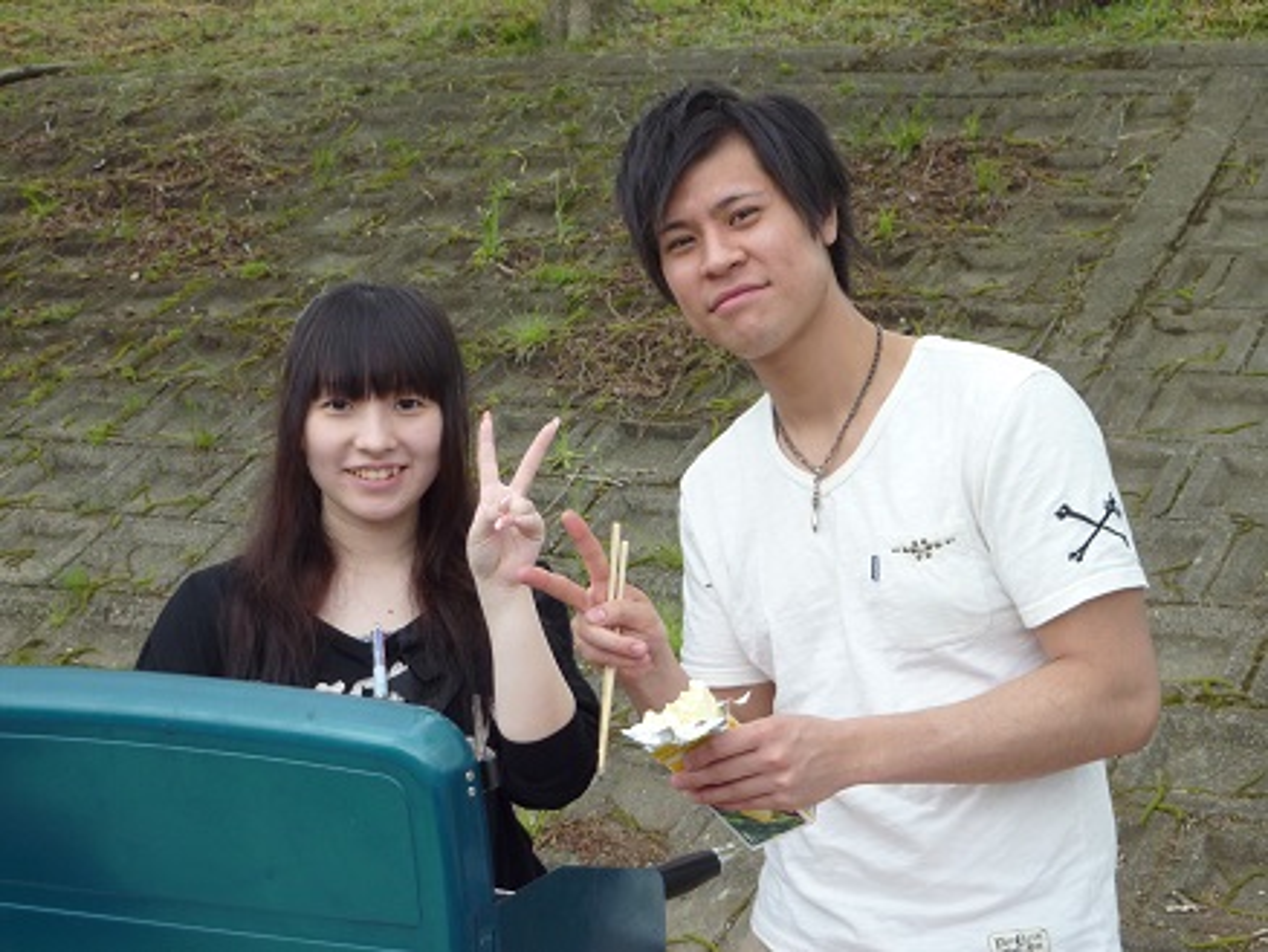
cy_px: 476
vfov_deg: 20.5
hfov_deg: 27.0
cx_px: 634
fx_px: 2639
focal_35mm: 72
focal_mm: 11.9
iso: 160
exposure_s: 1/160
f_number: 4.1
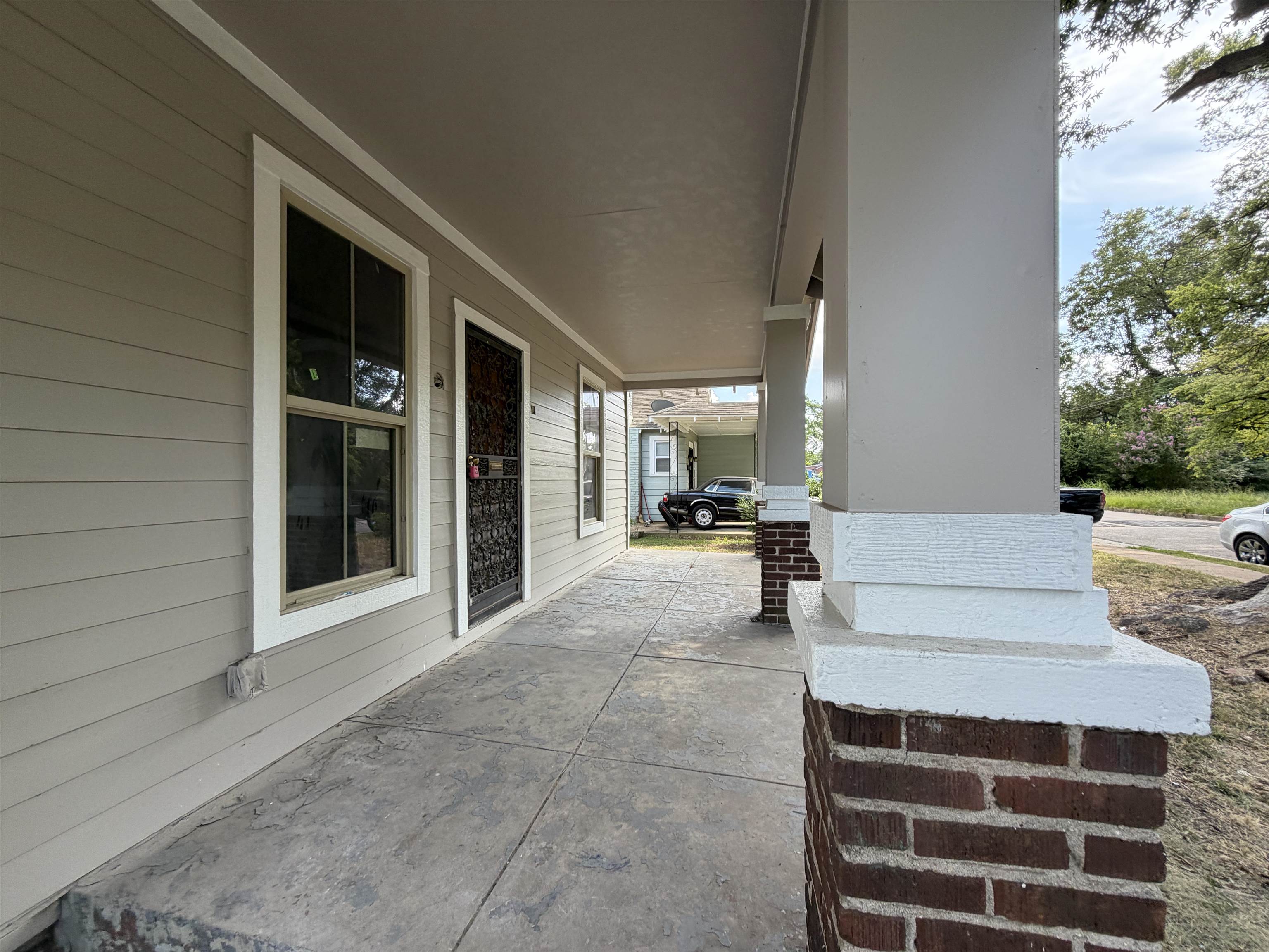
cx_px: 634
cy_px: 476
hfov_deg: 102.1
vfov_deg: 85.7
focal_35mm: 14
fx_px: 513
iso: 64
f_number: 2.2
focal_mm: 2.22
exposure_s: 1/154
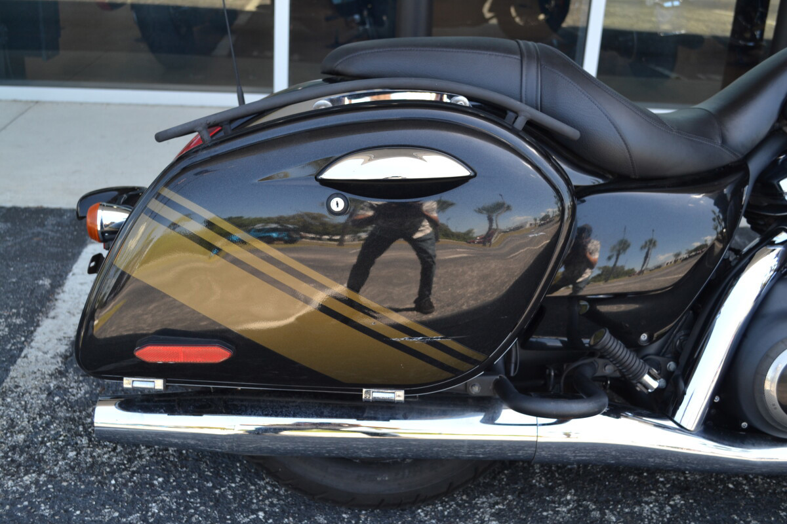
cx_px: 394
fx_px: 918
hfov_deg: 46.4
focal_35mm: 42
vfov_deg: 31.9
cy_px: 262
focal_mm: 28
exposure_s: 1/125
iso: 220
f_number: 5.6
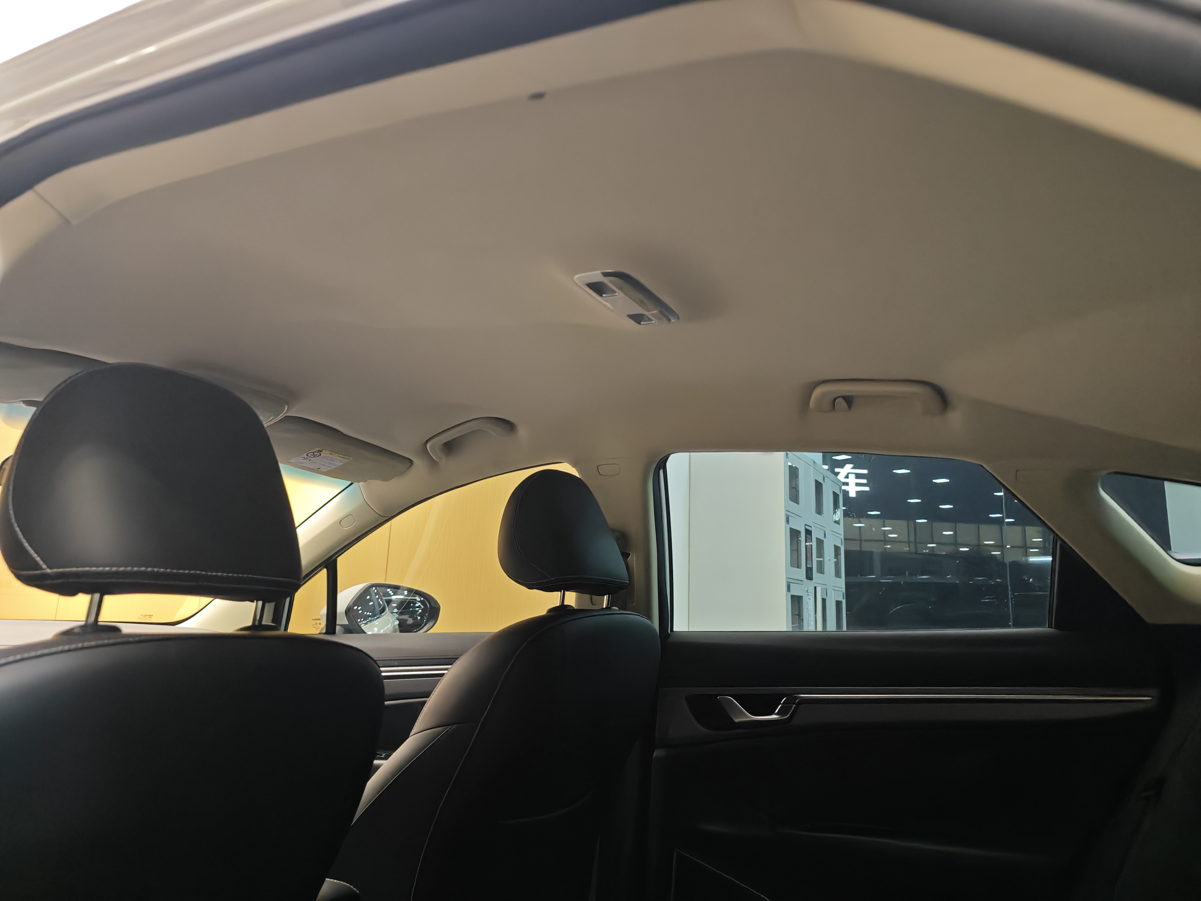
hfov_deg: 73.9
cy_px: 450
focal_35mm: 23
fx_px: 798
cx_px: 600
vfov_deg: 58.9
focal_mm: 8.7
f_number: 1.9
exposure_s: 1/250
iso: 2000
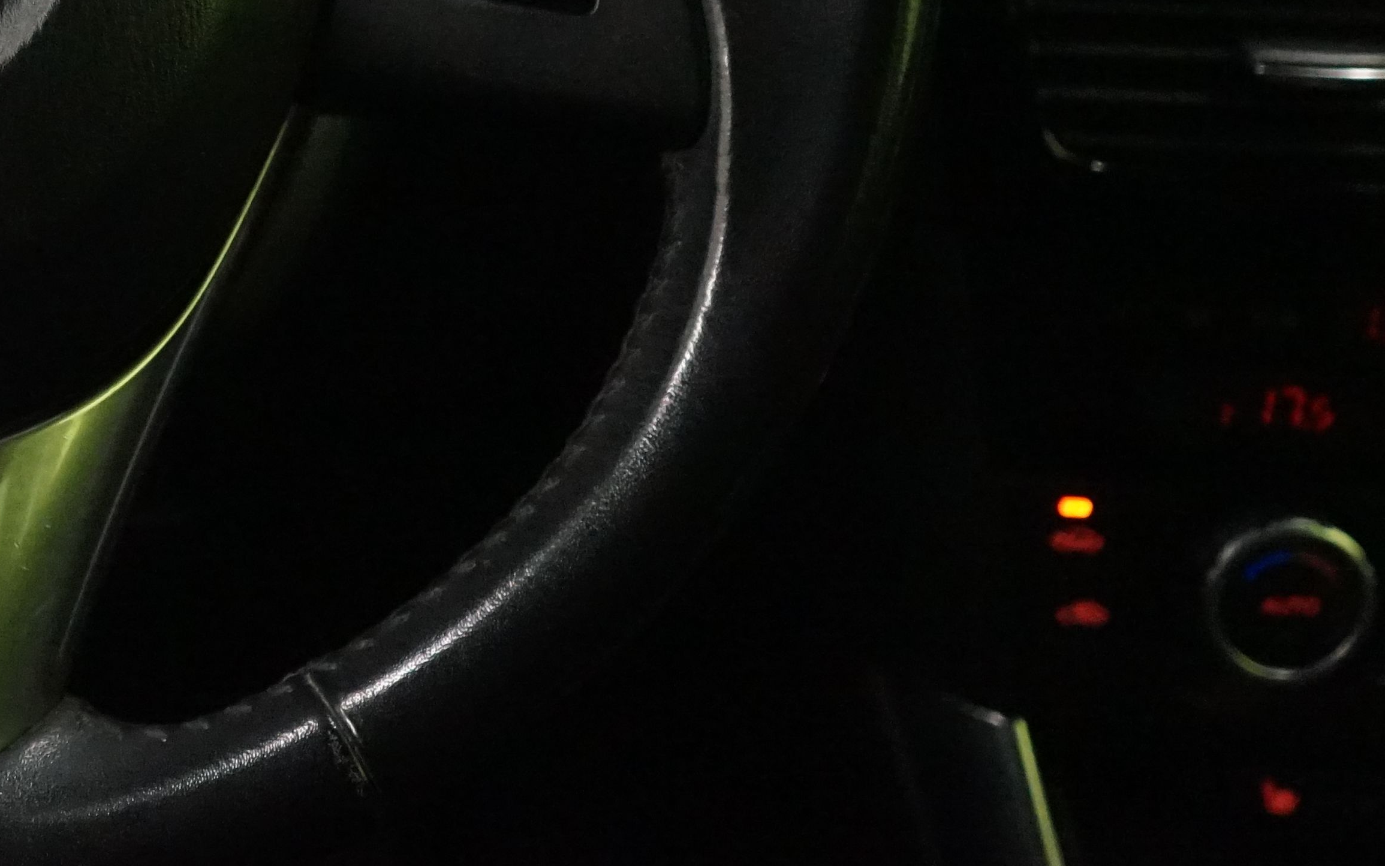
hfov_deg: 21.7
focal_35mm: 90
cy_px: -255
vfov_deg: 14.0
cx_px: -183
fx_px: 3397
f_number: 4
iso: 6400
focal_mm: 34
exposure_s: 1/80
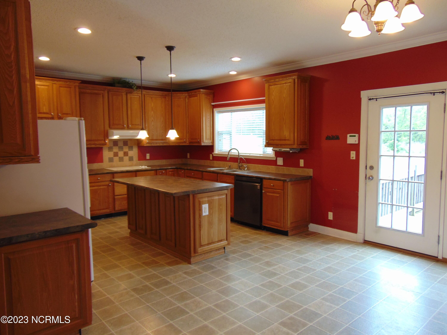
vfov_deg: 54.9
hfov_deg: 69.4
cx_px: 224
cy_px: 168
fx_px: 323
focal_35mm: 25
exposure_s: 1/25
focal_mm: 4.5
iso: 80
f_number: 3
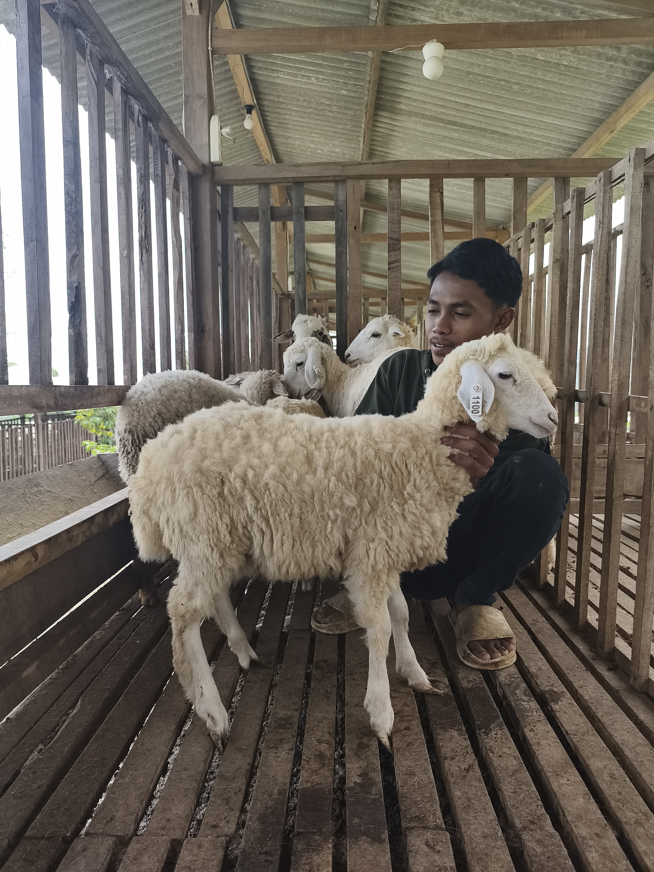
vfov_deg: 73.9
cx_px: 327
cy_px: 436
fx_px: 579
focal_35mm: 23
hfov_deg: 58.9
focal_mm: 6.14
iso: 50
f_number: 1.65
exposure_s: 1/329
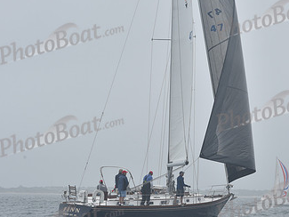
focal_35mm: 120
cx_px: 170
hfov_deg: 16.4
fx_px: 1002
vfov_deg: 12.3
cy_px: 76
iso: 250
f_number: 11
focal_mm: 70
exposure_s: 1/800
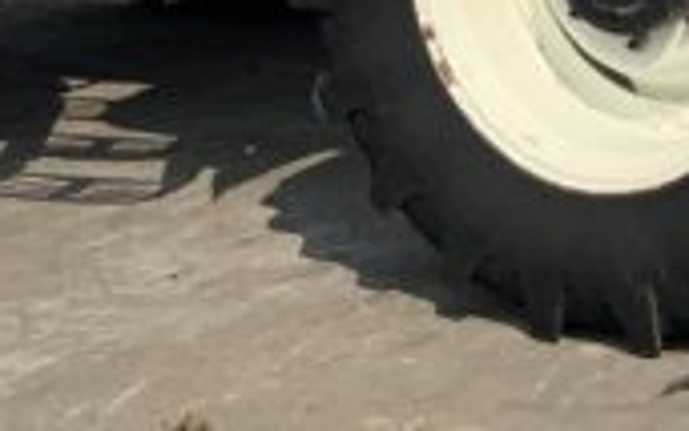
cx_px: 919
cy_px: -858
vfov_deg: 6.5
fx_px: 3456
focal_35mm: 184
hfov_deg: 11.1
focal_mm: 3
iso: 20
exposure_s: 1/2538
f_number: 1.8
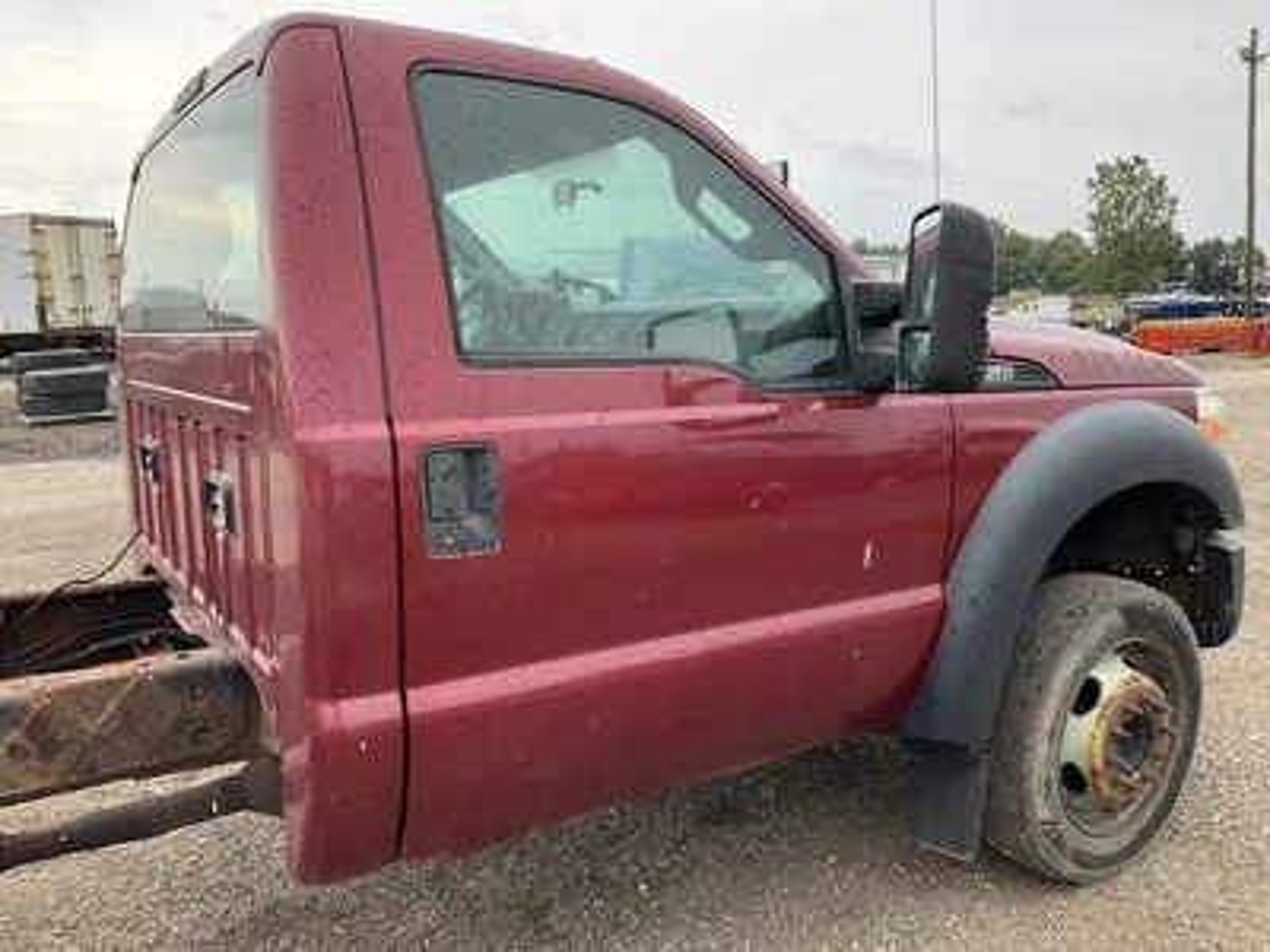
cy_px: 476
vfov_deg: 48.2
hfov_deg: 61.7
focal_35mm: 29
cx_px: 635
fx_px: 1064
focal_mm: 3
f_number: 1.8
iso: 25
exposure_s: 1/212
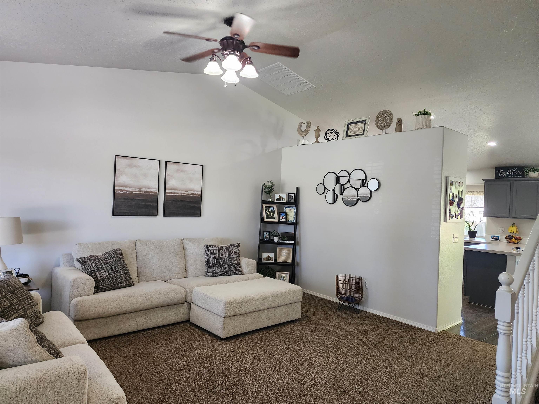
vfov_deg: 58.9
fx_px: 358
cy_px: 202
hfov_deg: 73.9
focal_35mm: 23
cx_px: 270
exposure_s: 1/120
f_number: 1.8
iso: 400
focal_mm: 6.4
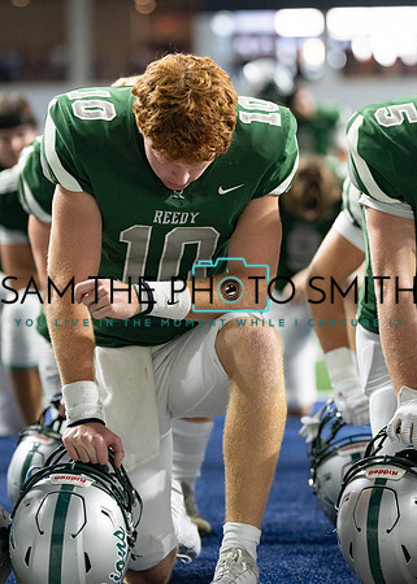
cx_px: 208
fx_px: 3227
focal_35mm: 194
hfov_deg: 7.4
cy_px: 292
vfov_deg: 10.4
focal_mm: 127
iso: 1600
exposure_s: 1/400
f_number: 2.8
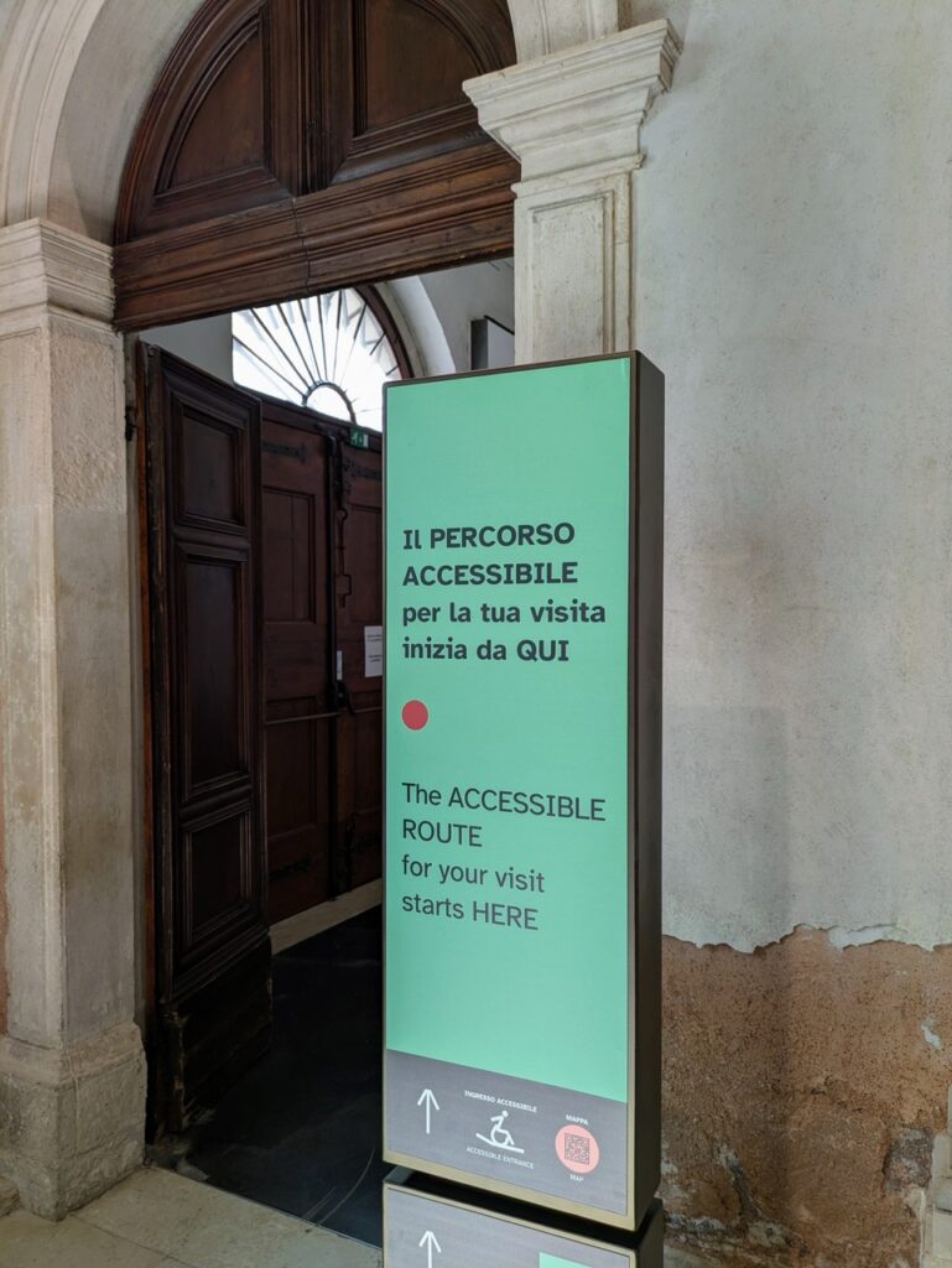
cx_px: 476
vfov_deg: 69.4
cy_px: 634
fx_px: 916
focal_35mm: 25
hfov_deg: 54.9
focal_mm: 5.43
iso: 87
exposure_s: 1/100
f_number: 1.89
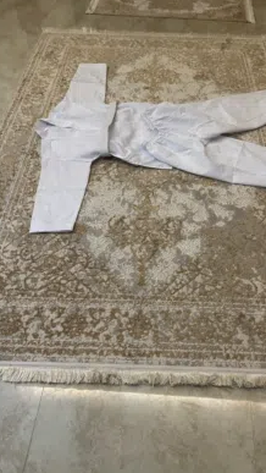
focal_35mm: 27
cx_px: 166
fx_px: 338
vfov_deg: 69.8
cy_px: 235
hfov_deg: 42.6
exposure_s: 1/50
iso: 640
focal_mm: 6.86
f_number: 1.78
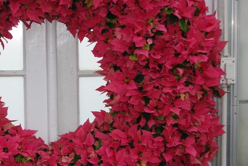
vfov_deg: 16.3
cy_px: 81
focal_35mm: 84
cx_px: 64
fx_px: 579
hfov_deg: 24.0
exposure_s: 1/45
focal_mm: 26
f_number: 4
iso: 800
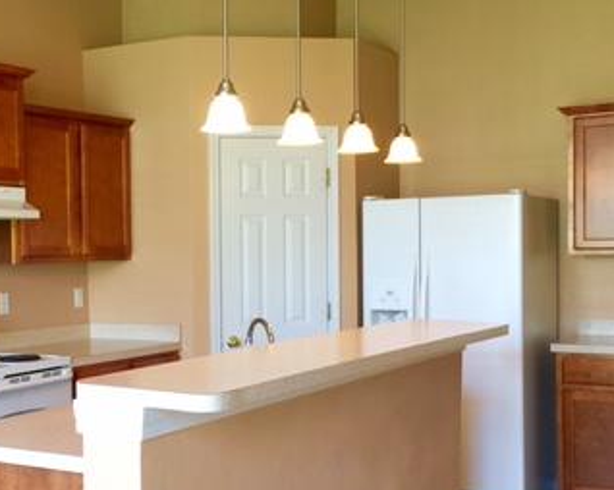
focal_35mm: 57
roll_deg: +1.0
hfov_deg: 32.2
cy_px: 291
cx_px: 127
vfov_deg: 26.6
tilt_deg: -2.2
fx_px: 1035
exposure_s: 1/30
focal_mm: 4.15
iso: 25
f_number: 2.2
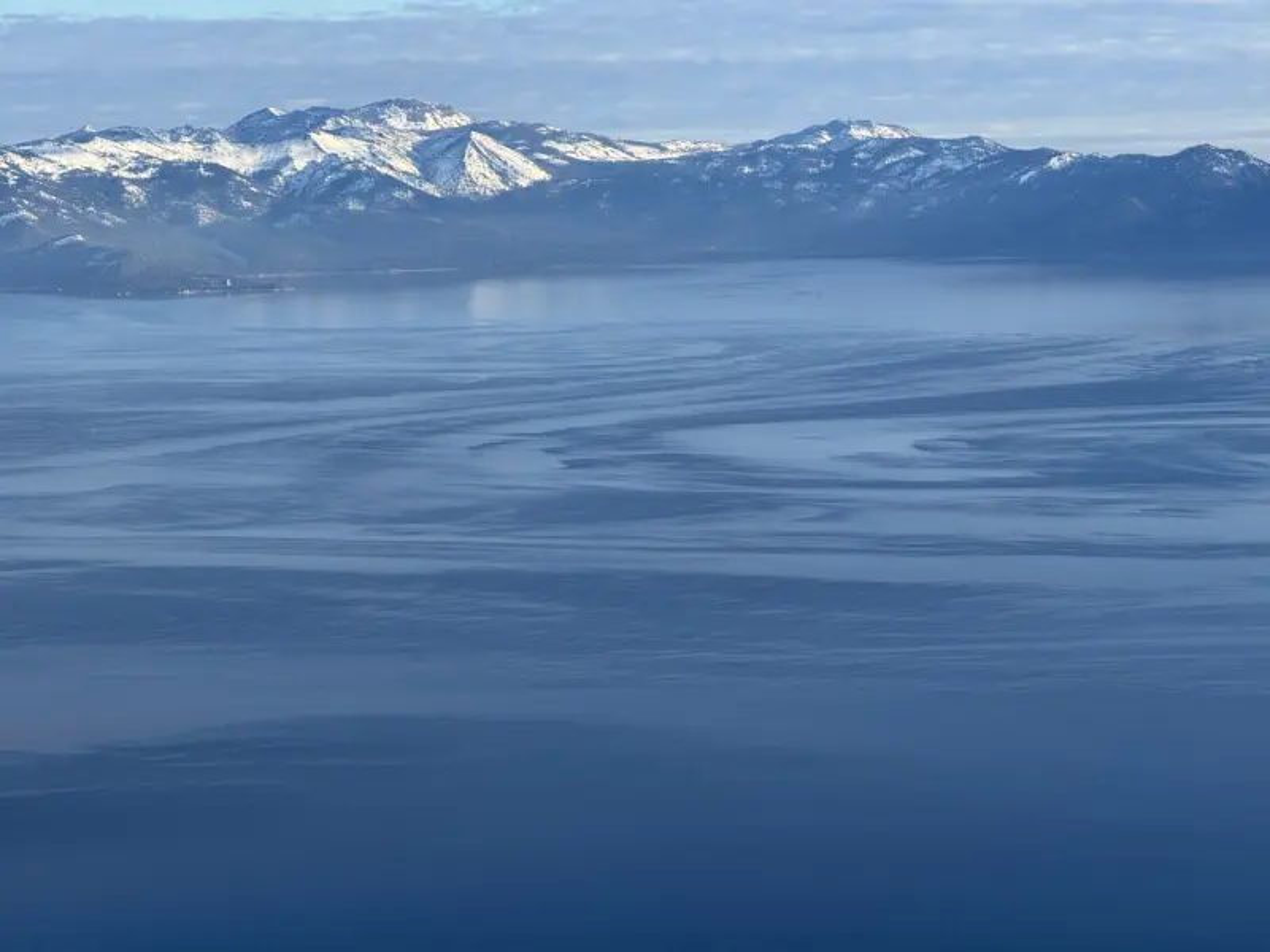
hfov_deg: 16.4
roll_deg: +1.2
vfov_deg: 12.3
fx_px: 4403
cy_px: 476
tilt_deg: -4.5
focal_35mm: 120
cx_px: 635
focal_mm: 15.66
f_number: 2.8
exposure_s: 1/951
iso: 50
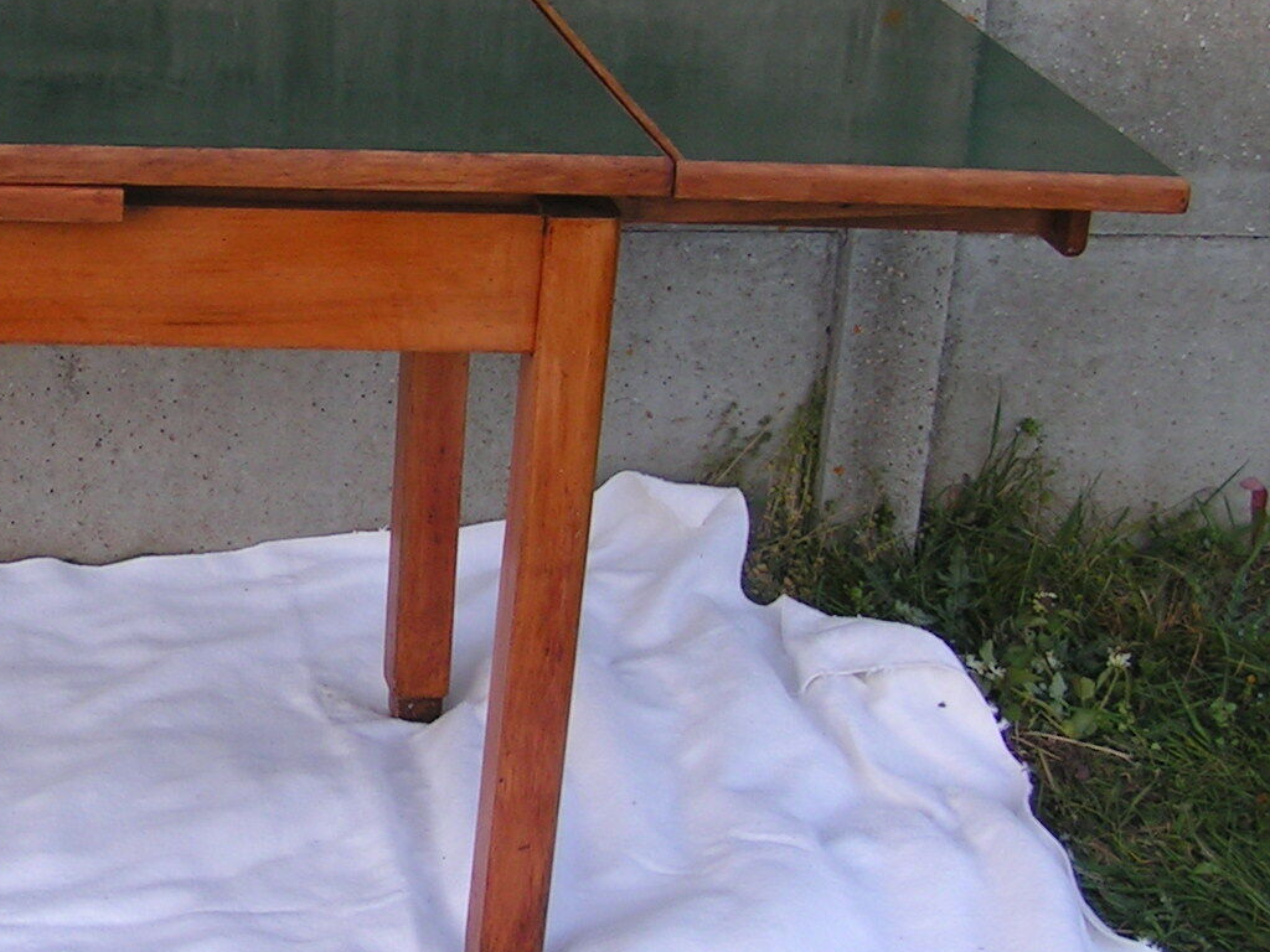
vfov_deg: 19.4
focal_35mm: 76
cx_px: 81
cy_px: 382
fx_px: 2788
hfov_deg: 24.8
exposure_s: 1/50
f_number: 3.5
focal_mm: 5.8
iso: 50
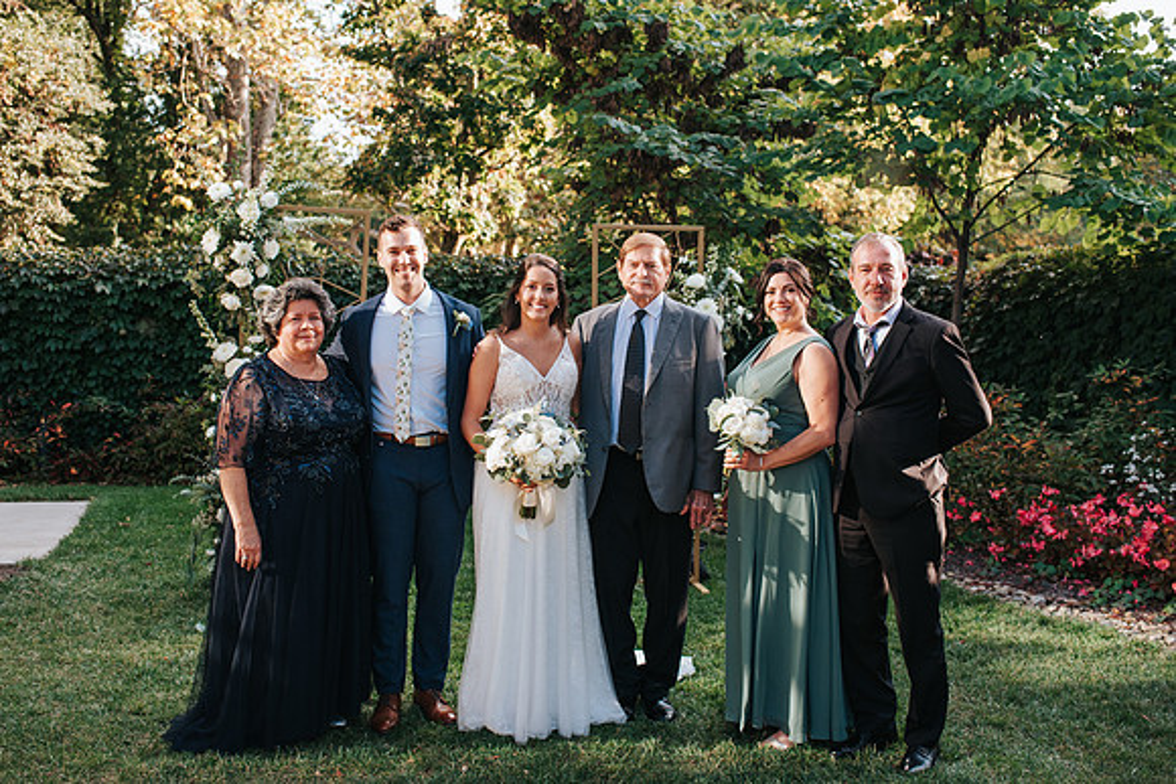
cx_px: 566
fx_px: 1267
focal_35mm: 39
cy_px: 350
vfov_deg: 34.4
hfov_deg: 49.8
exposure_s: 1/1000
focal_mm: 35
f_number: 3.2
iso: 900
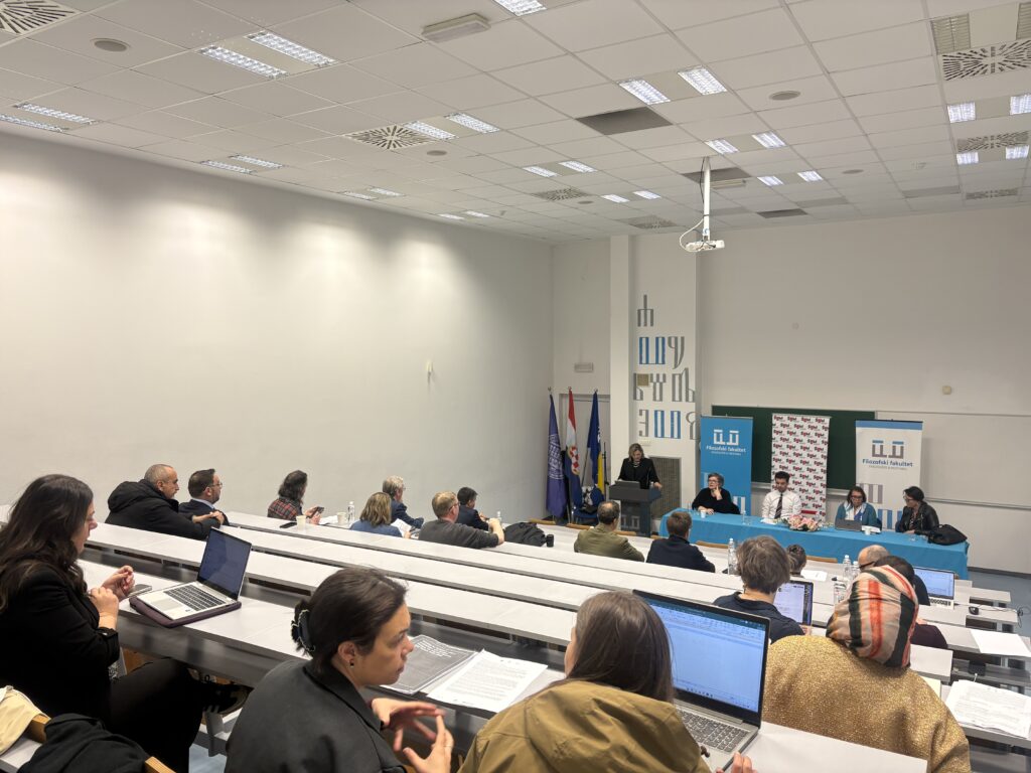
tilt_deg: -3.5
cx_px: 516
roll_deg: +0.3
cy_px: 386
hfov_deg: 67.3
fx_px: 774
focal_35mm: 26
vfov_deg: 53.1
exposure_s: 1/50
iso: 64
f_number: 1.6
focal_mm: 5.96
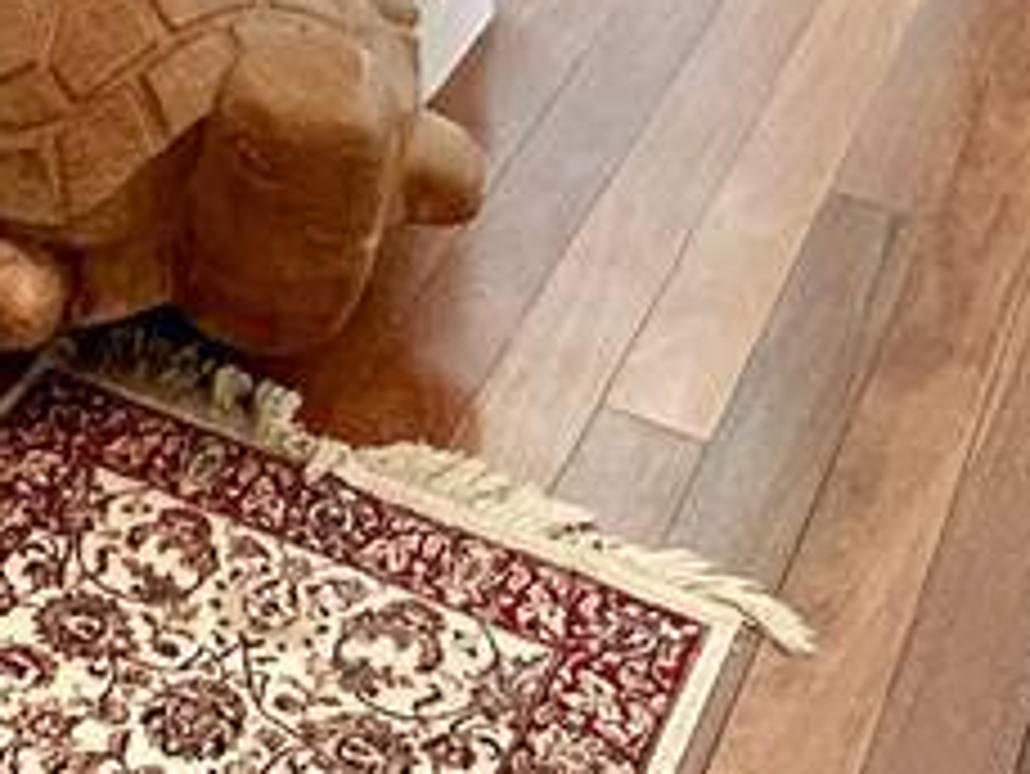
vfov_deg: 12.0
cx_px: 54
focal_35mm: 88
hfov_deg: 21.6
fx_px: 2620
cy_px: -1300
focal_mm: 2.22
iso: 80
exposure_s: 1/120
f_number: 2.2
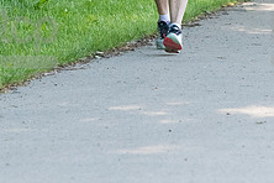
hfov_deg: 3.5
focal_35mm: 591
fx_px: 4498
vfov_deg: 2.3
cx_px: 165
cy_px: -92
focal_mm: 195
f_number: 5.6
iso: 4000
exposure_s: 1/1600
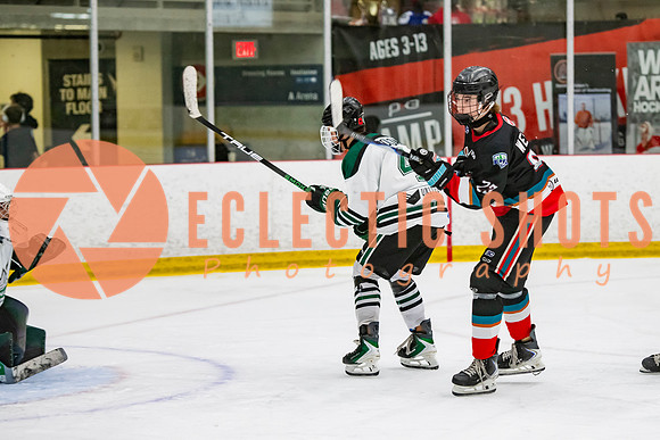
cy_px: 220
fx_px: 2746
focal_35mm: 150
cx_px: 413
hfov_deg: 13.7
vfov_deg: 9.2
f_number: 3.2
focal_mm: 112
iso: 2000
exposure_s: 1/640
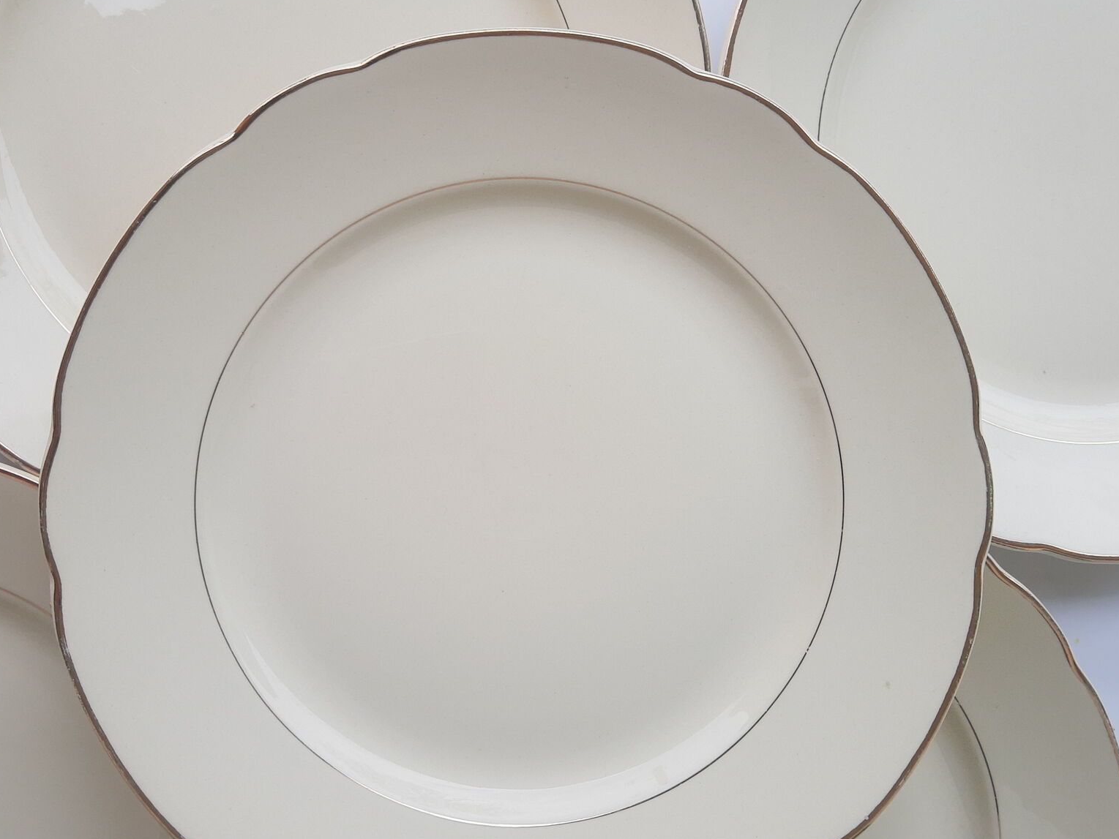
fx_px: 1099
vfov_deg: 41.8
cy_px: 413
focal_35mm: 34
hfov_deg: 53.9
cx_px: 512
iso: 40
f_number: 1.8
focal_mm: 3.95
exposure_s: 1/463
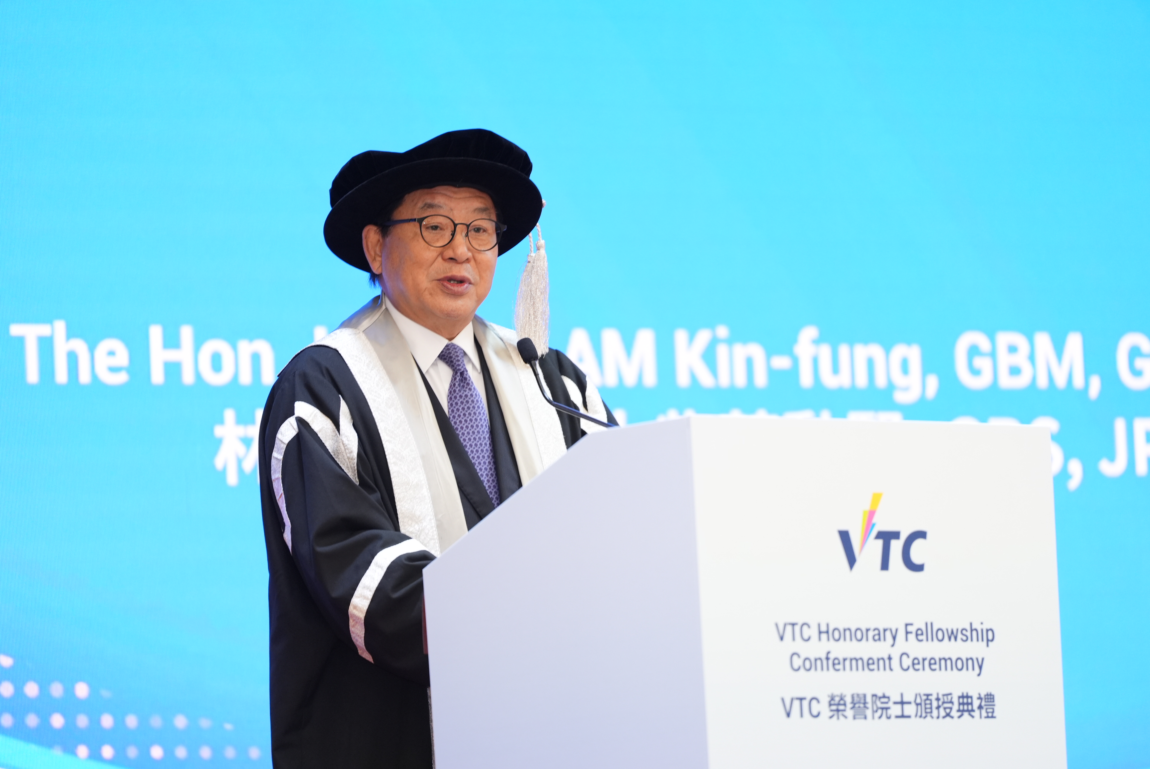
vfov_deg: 6.9
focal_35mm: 200
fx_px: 6394
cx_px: 575
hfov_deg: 10.3
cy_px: 384
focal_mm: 200
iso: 1250
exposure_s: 1/80
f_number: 2.8
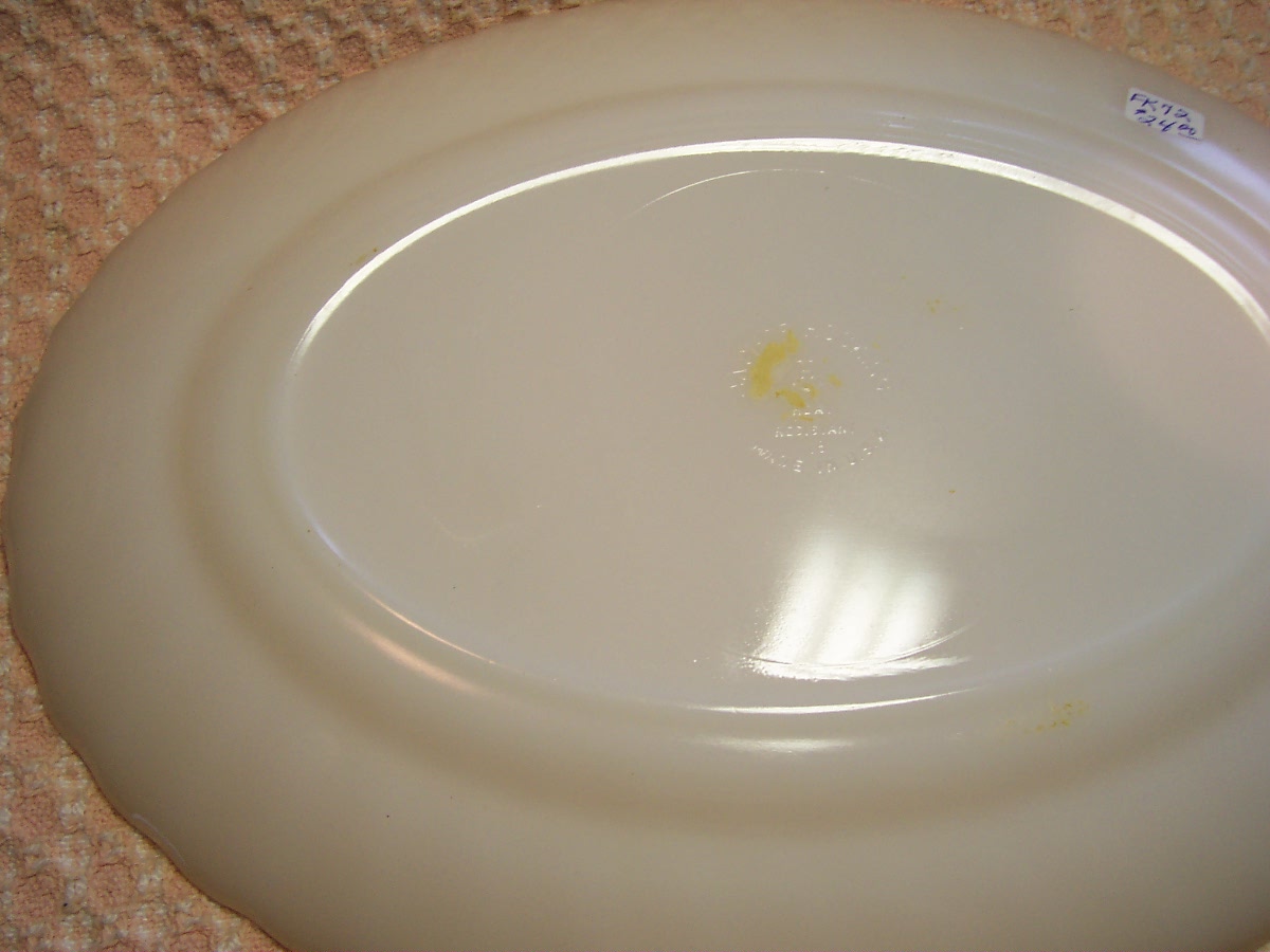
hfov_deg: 50.1
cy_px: 476
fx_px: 1357
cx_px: 635
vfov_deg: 38.7
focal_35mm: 37
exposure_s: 1/60
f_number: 2.8
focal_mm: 5.6
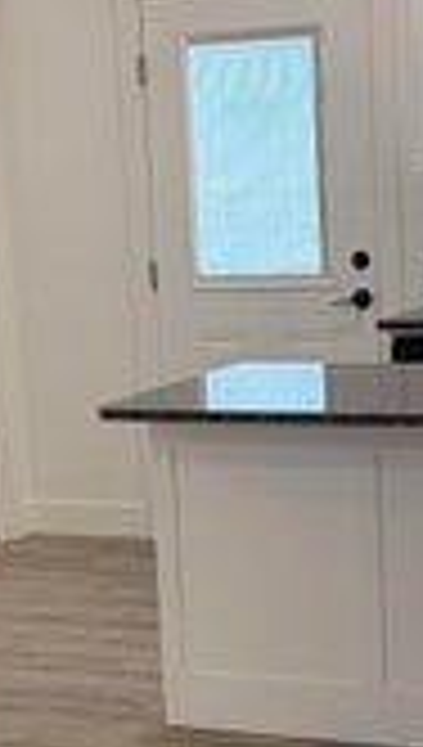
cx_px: 158
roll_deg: +3.1
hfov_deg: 11.2
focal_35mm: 109
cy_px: 536
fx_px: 2162
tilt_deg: -10.3
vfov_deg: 19.5
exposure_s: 1/211
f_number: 1.6
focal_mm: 5.96
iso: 125
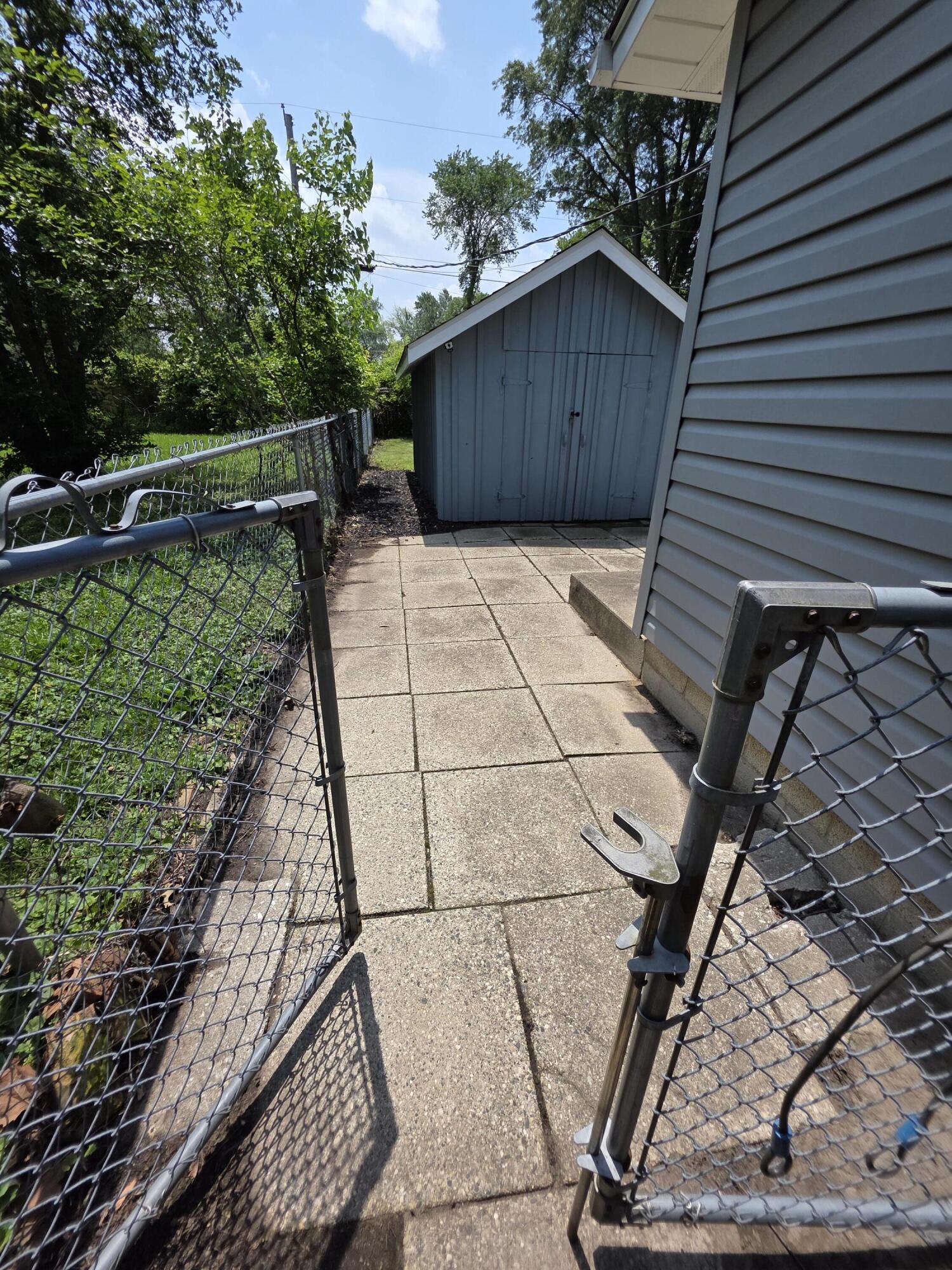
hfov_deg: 89.9
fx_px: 477
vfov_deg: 106.2
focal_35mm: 13
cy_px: 635
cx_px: 476
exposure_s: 1/2180
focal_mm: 2.2
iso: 40
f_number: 1.9
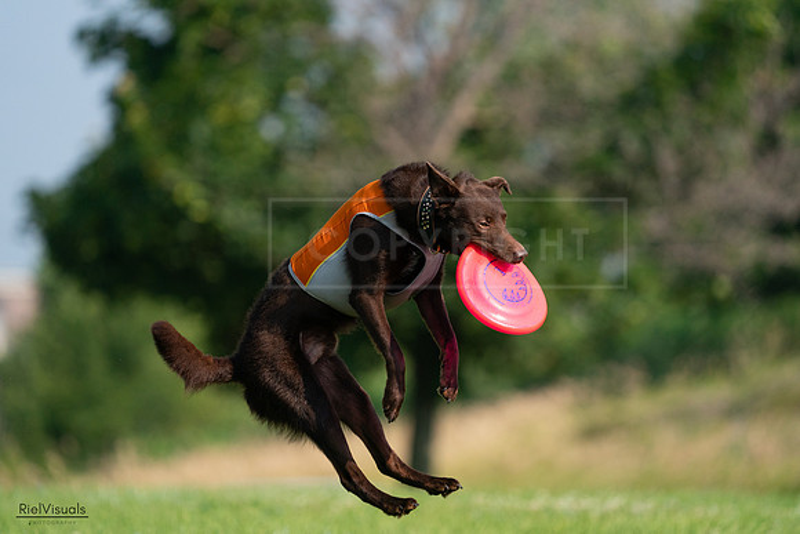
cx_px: 400
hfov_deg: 4.3
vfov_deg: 2.9
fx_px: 10691
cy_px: 267
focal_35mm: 481
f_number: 6.3
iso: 1250
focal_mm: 481
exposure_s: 1/4000
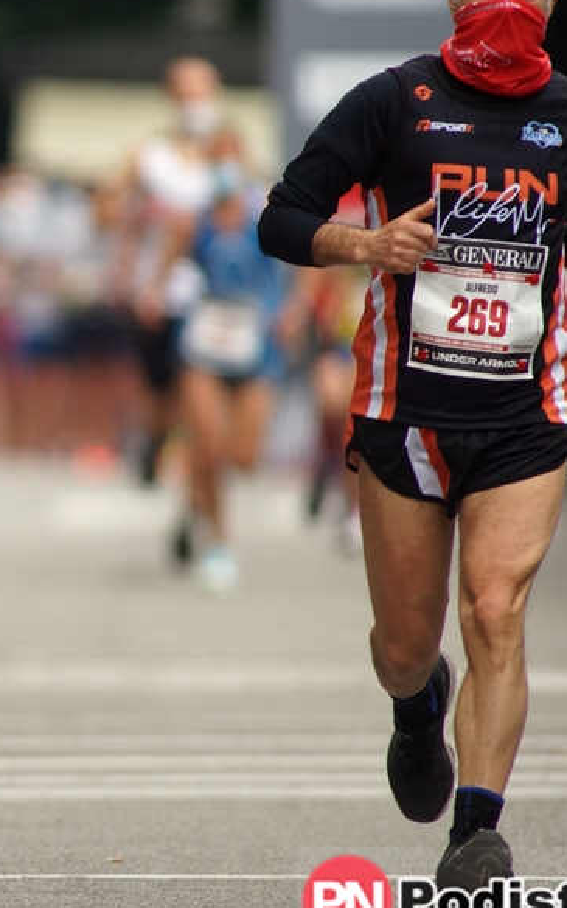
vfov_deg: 2.0
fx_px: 25886
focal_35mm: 1047
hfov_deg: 1.3
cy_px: 350
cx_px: -183
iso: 640
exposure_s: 1/800
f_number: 4.5
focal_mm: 500
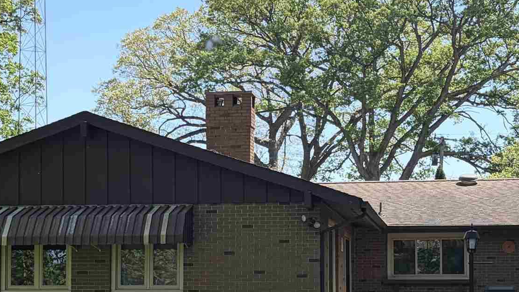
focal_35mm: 78
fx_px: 1074
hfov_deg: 27.2
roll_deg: +0.2
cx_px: 276
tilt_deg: +4.0
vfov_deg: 15.3
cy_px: 256
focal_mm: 5.96
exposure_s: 1/1064
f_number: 1.6
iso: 50
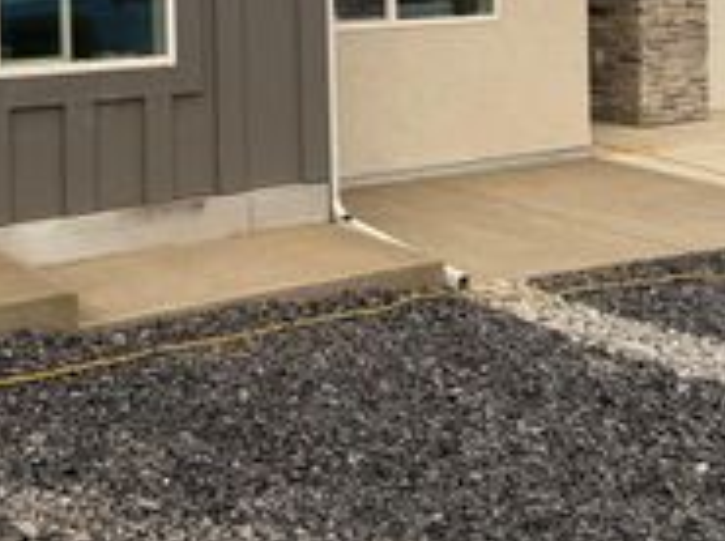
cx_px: 274
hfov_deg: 29.8
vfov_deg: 21.7
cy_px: 2
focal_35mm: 65
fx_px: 1359
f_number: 1.78
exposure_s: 1/1192
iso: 100
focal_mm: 6.76
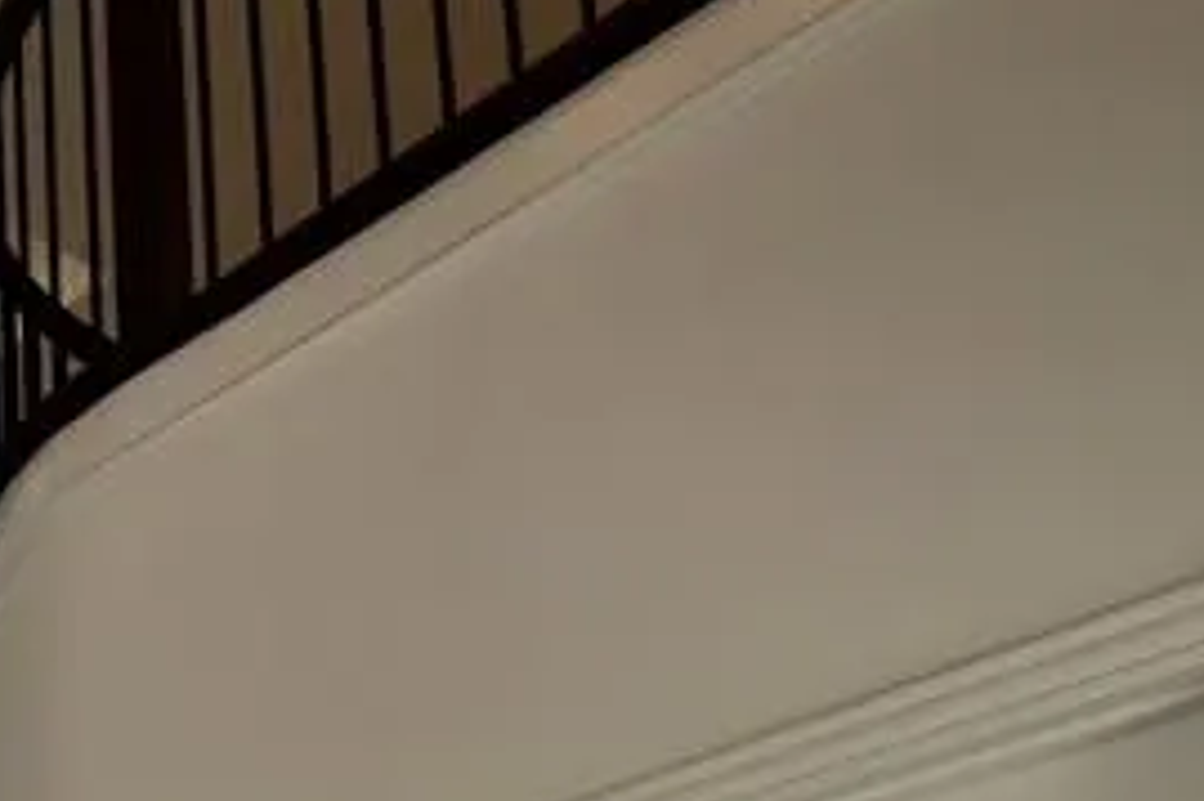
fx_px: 1905
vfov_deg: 20.9
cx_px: -246
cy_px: 1123
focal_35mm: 57
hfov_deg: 29.9
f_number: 5.6
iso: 200
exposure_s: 1/125
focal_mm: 10
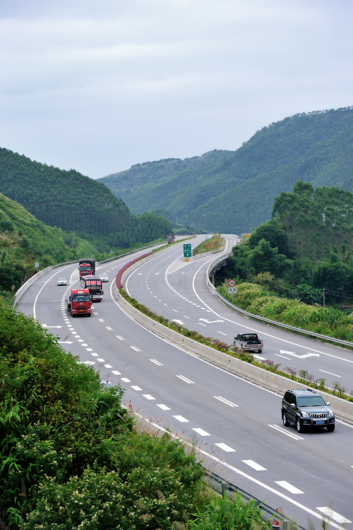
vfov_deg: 20.4
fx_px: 1473
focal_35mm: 100
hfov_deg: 13.7
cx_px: 176
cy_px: 265
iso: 200
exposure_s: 1/160
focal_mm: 100
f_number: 6.3
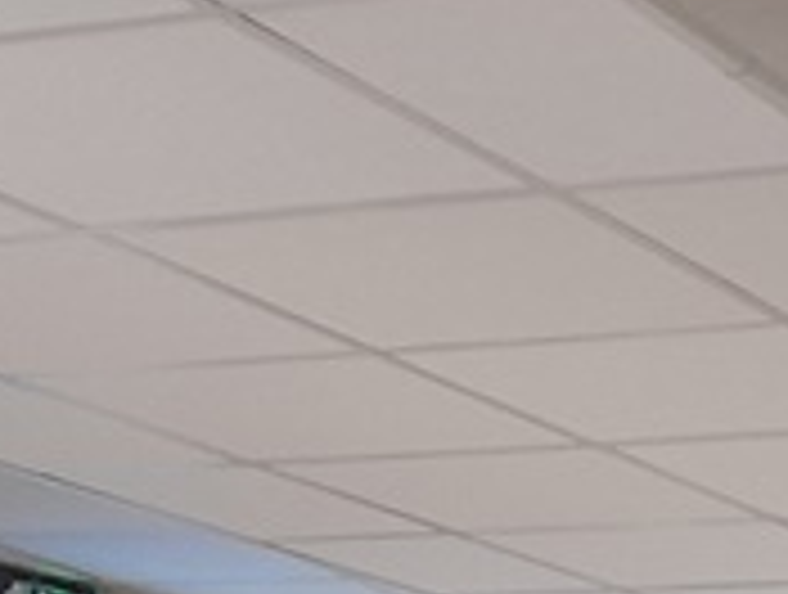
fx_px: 3330
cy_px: 1413
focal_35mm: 146
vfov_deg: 9.2
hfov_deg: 13.2
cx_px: 905
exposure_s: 1/33
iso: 500
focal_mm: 4.6
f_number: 2
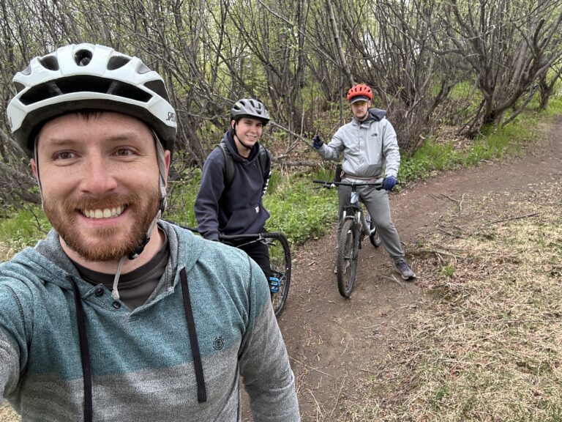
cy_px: 211
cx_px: 281
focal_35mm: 23
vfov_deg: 58.9
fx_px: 373
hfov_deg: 73.9
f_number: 1.9
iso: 40
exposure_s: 1/121
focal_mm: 2.69
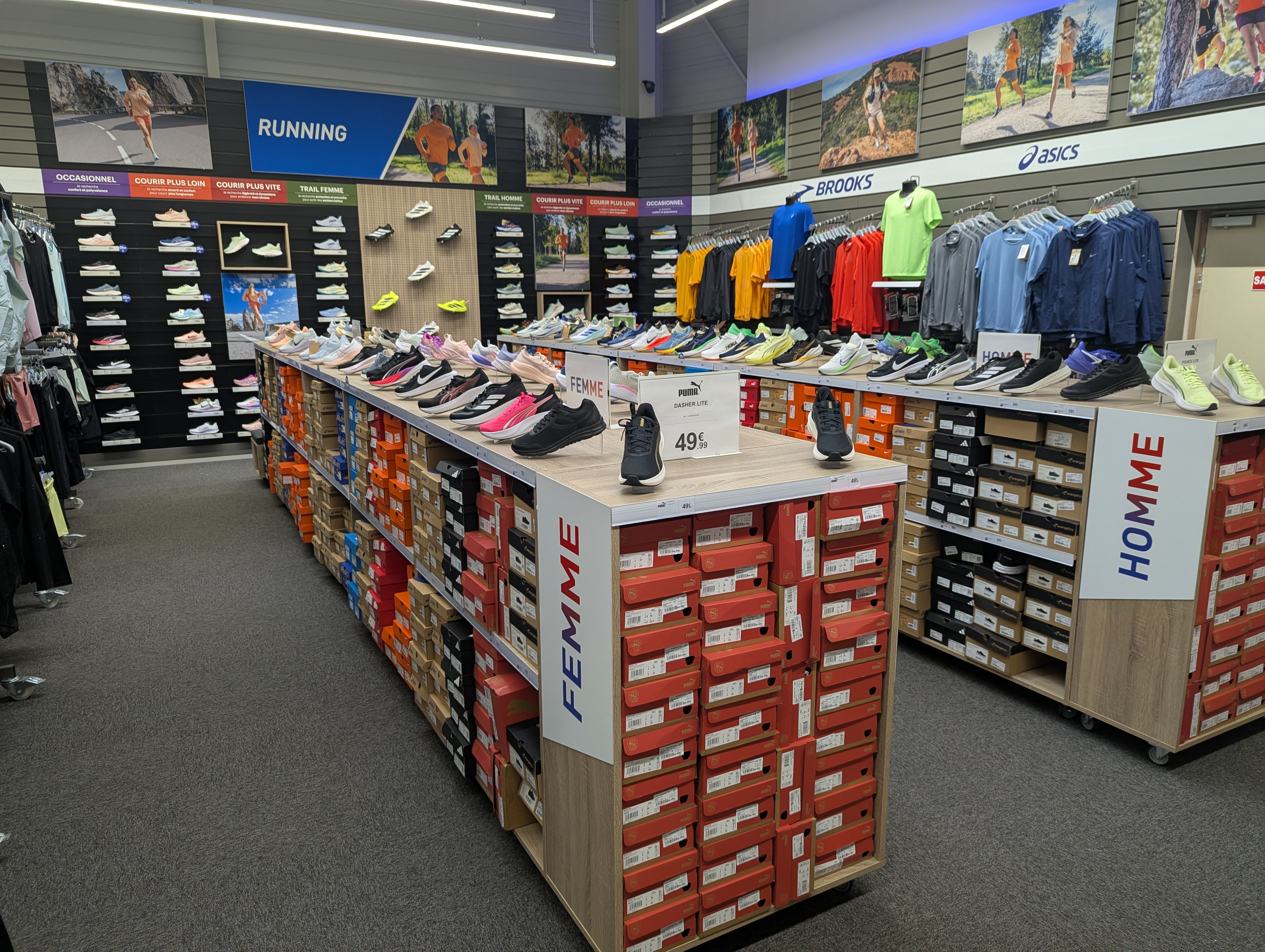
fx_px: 878
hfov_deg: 71.5
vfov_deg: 56.9
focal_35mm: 24
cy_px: 476
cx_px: 632
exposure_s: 1/57.8
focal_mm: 6.81
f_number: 1.85
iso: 39
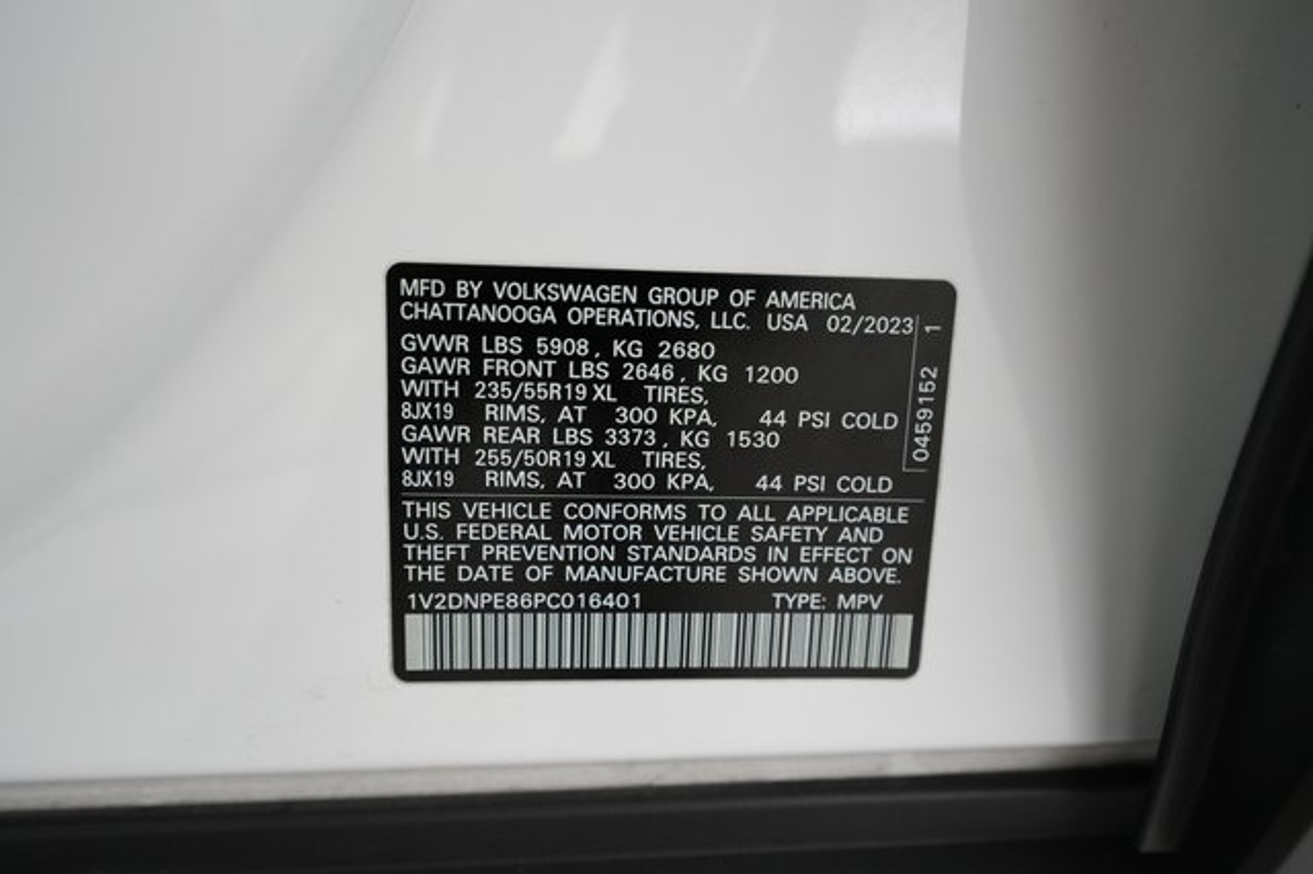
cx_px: 656
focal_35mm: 24
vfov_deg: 53.1
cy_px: 437
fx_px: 875
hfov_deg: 73.8
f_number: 4.5
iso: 4000
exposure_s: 1/60
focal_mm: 24
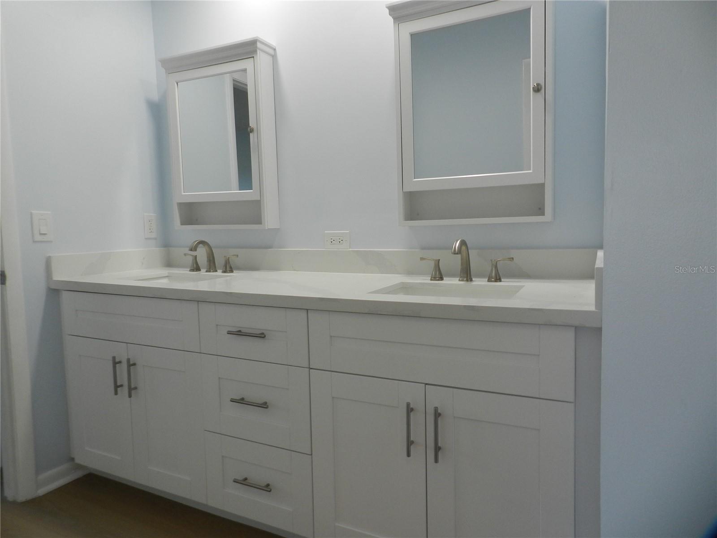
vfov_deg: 58.9
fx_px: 476
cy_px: 269
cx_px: 358
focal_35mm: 23
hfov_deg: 73.9
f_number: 3.4
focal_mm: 4
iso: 160
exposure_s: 1/40
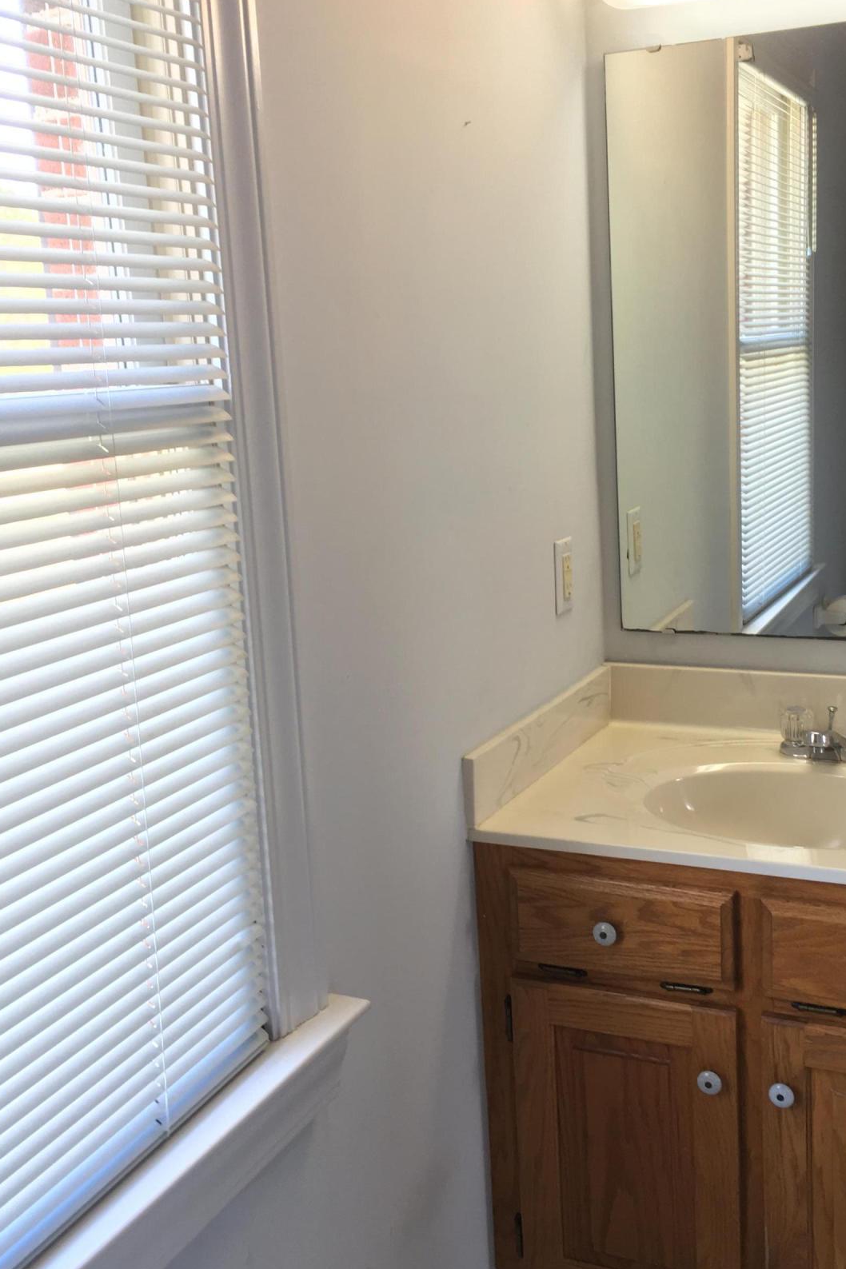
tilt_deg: -11.9
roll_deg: +2.7
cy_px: 600
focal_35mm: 38
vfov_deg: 50.7
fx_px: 1339
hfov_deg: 34.9
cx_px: 504
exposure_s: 1/30
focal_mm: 4.15
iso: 50
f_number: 2.2
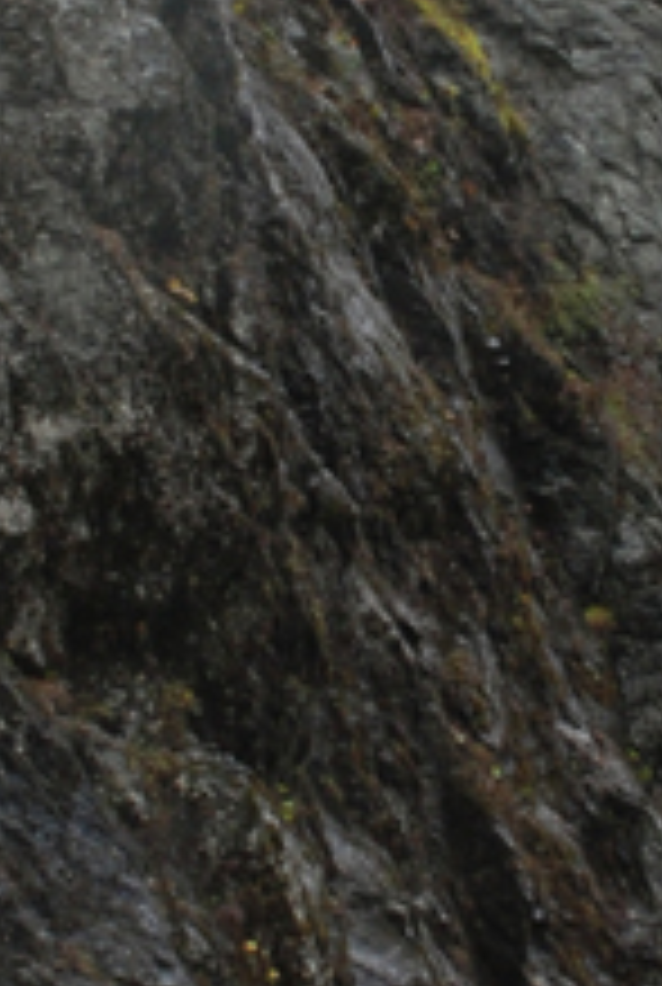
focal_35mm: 180
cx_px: 590
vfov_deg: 11.4
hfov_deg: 7.6
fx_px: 4941
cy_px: 434
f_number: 5
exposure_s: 1/100
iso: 400
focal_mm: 22
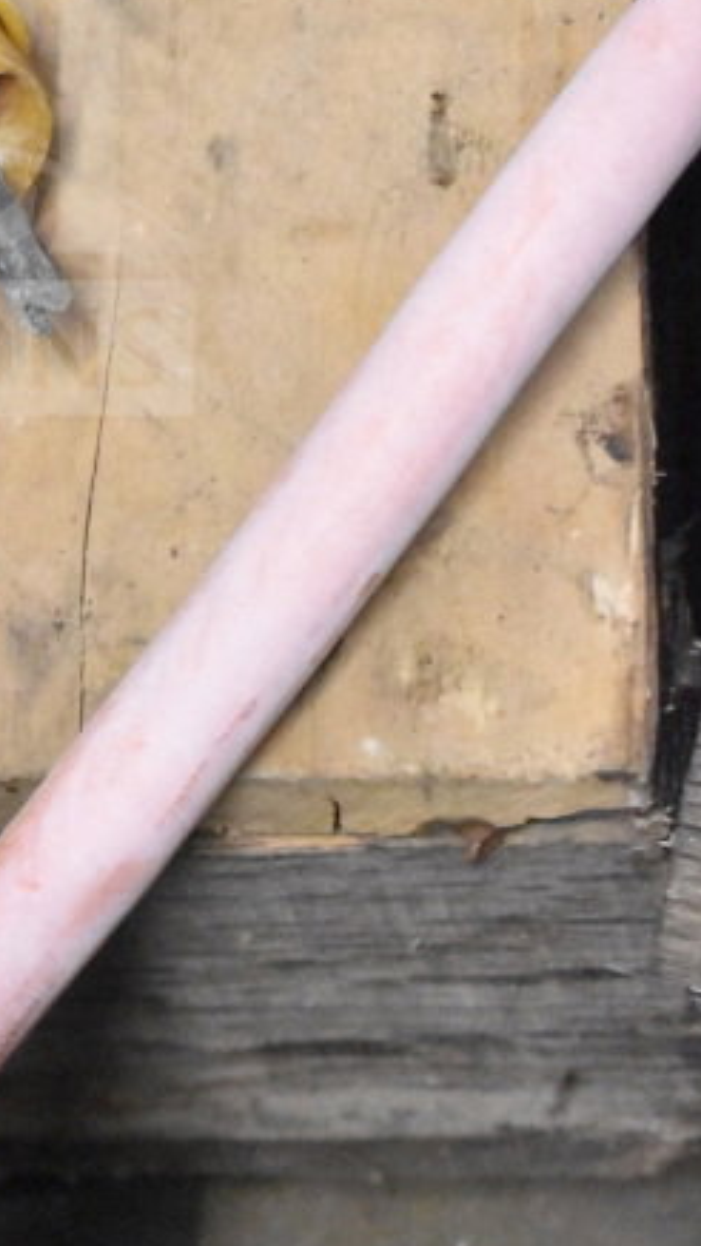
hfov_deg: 6.7
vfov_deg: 11.8
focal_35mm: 181
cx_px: -128
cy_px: 190
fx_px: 5981
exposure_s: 1/100
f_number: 5.6
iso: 12800
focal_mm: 55
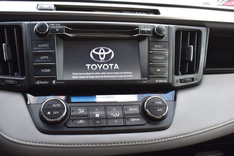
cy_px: 78
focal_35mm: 40
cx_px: 117
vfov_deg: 33.0
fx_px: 263
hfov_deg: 47.9
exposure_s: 1/30
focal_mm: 27
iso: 400
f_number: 7.1
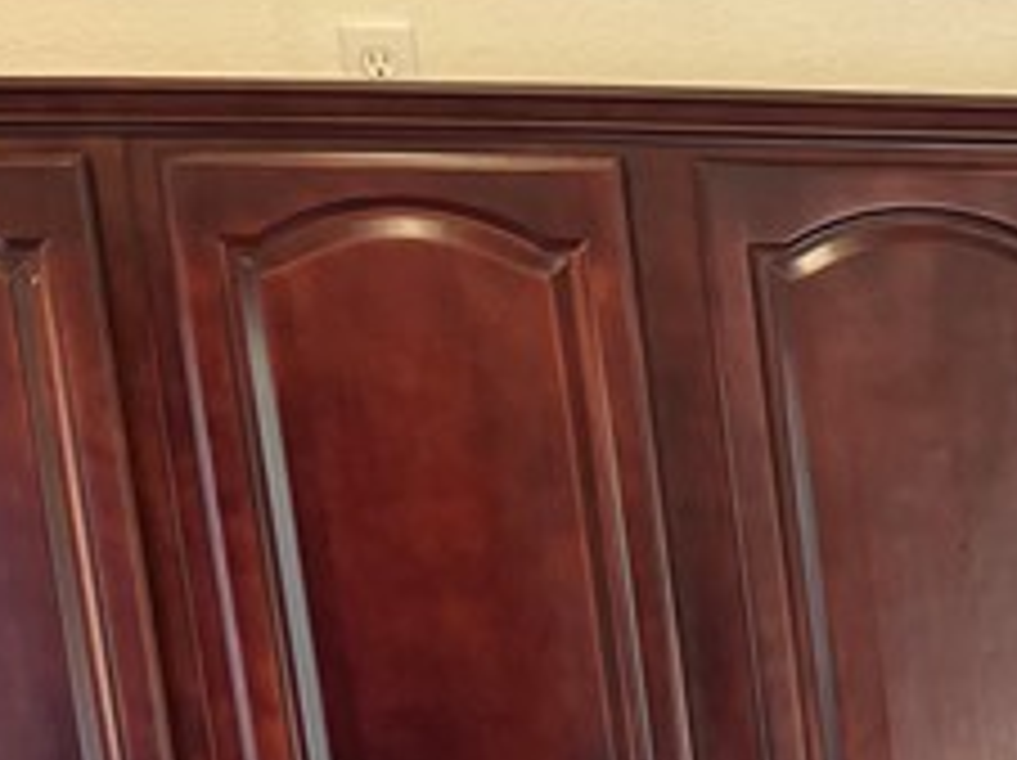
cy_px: 1516
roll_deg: +1.8
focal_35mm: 118
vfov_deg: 11.3
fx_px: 3463
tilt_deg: -14.0
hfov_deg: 14.3
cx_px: 1953
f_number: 1.6
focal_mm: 5.1
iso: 80
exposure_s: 1/60
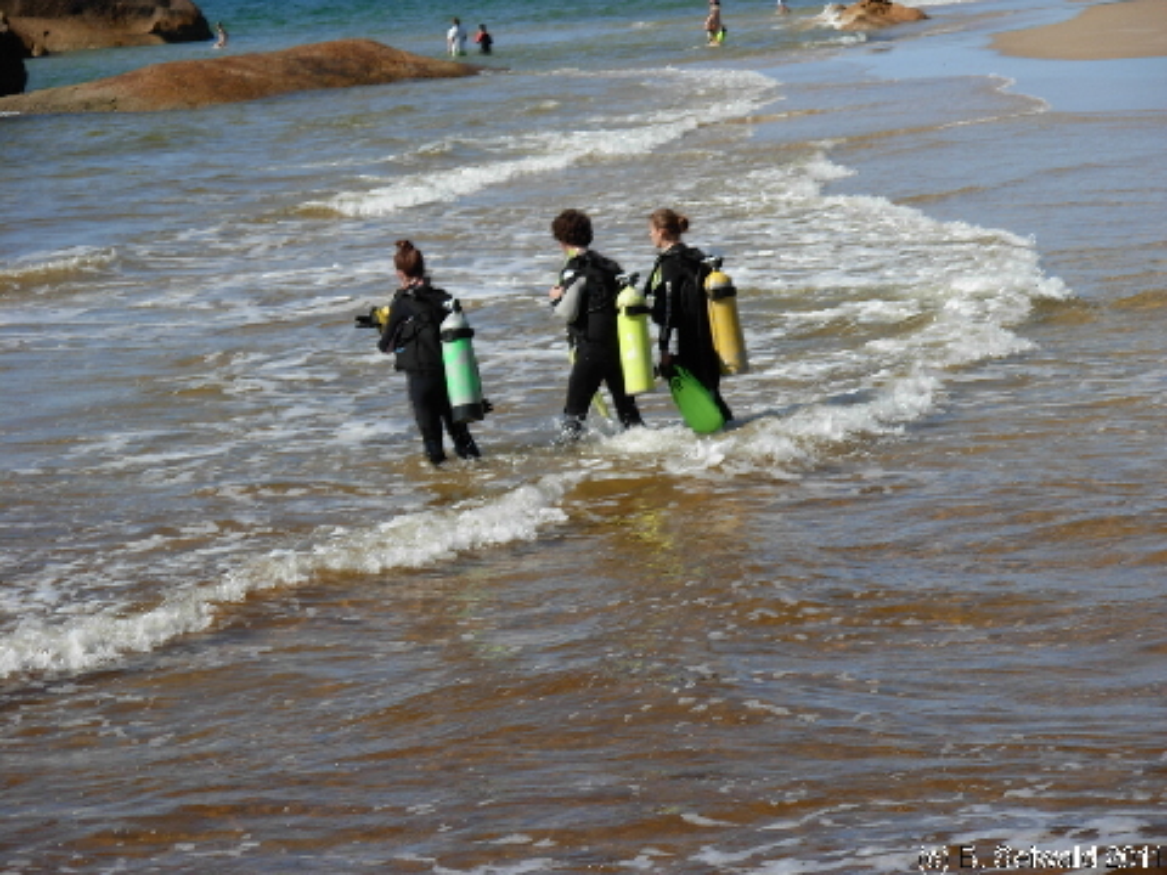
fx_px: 4450
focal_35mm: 132
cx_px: 584
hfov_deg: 14.9
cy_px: 438
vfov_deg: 11.2
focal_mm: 21.8
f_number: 4.4
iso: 79
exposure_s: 1/836
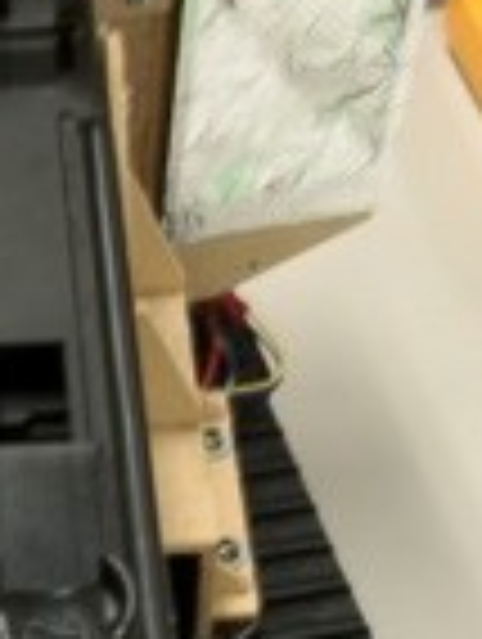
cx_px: -74
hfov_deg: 11.9
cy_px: 698
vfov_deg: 15.6
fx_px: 2277
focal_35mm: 123
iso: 64
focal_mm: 4.28
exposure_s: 1/24
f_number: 2.4
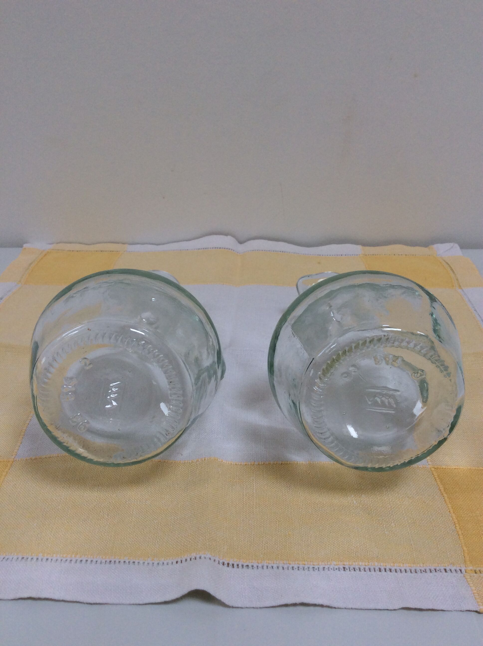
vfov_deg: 56.9
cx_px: 242
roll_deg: +1.0
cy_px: 323
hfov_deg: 44.1
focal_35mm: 32
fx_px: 597
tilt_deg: -30.6
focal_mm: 3.3
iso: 40
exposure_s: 1/50
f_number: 2.4
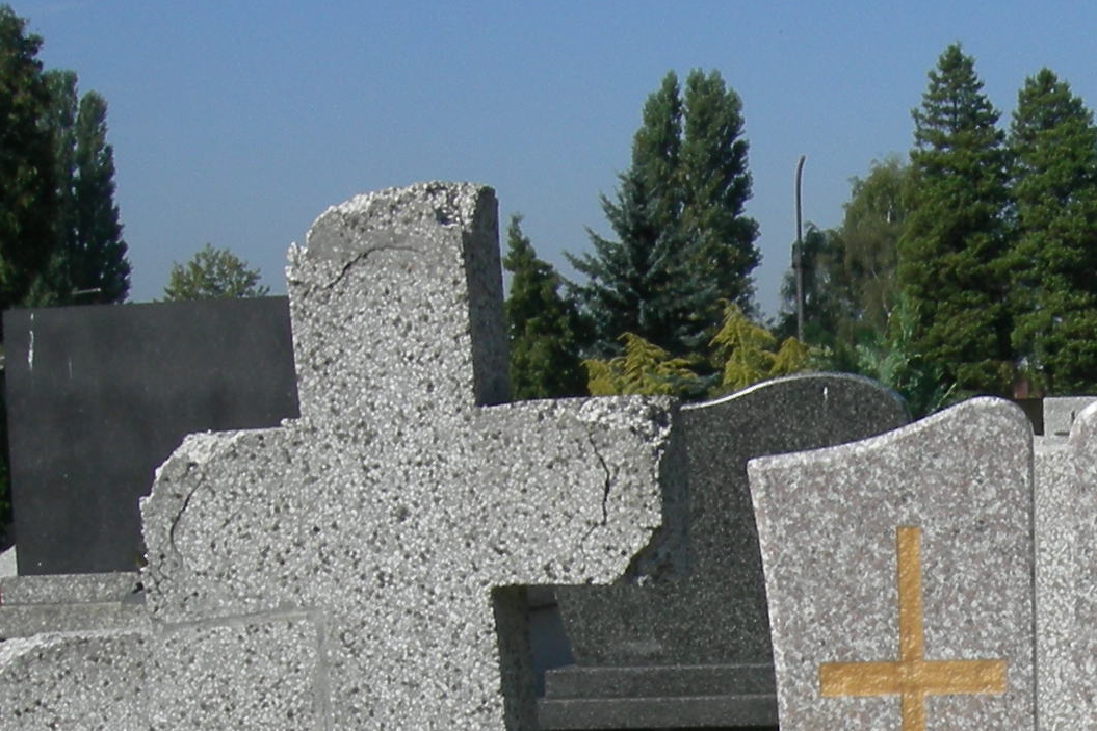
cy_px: 888
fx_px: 2803
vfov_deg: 14.4
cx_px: 1213
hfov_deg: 21.0
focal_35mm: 92
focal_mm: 7.5
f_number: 6.8
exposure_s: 1/355
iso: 64
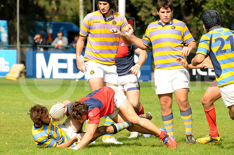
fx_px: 1947
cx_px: 117
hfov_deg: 6.9
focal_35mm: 300
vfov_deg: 4.6
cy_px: 78
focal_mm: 200
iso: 400
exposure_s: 1/1000
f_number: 5.6
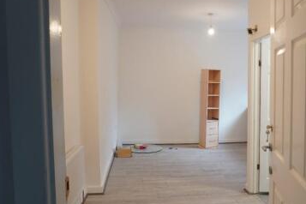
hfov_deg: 57.8
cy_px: 96
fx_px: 272
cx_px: 196
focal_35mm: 32
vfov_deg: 41.1
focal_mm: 16
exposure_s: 1/6
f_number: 7.1
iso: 160
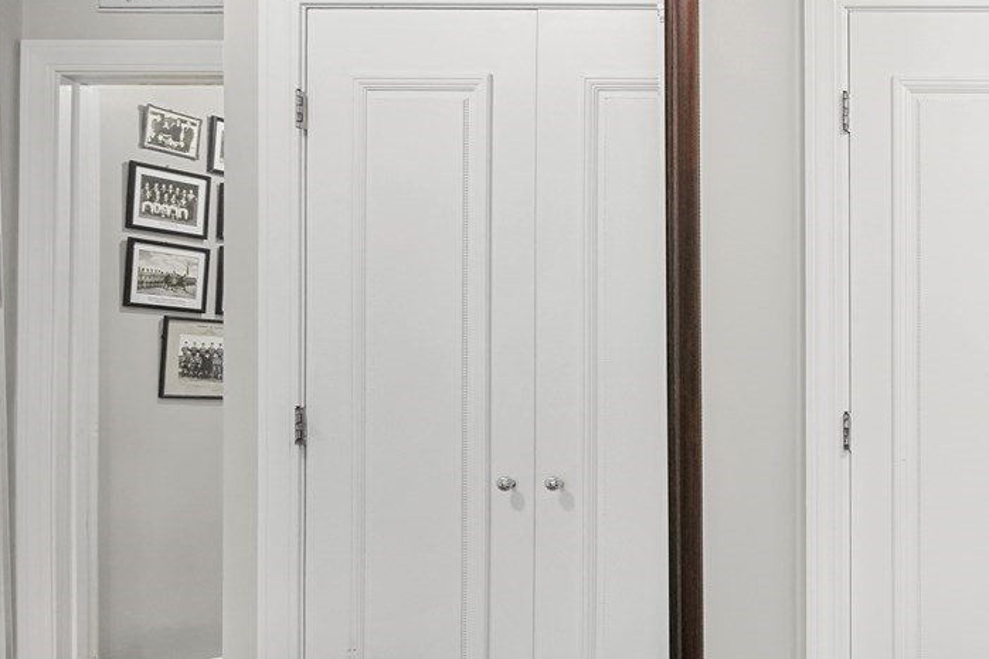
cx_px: 1347
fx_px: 1208
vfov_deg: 30.4
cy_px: 415
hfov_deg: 31.6
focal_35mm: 44
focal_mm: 15
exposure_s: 1/2.5
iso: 800
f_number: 9
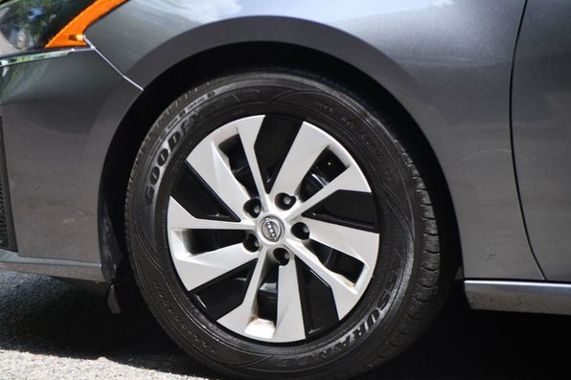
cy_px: 202
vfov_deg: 6.3
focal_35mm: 217
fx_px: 3441
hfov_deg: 9.5
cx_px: 276
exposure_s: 1/500
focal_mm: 135
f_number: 5.6
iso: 320
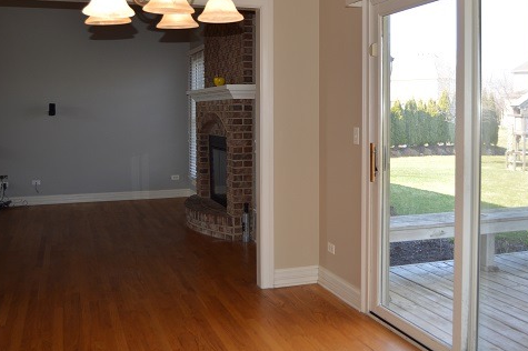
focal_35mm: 38
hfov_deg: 50.7
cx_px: 289
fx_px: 557
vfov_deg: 34.8
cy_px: 131
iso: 180
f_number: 4
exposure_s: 1/125
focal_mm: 20
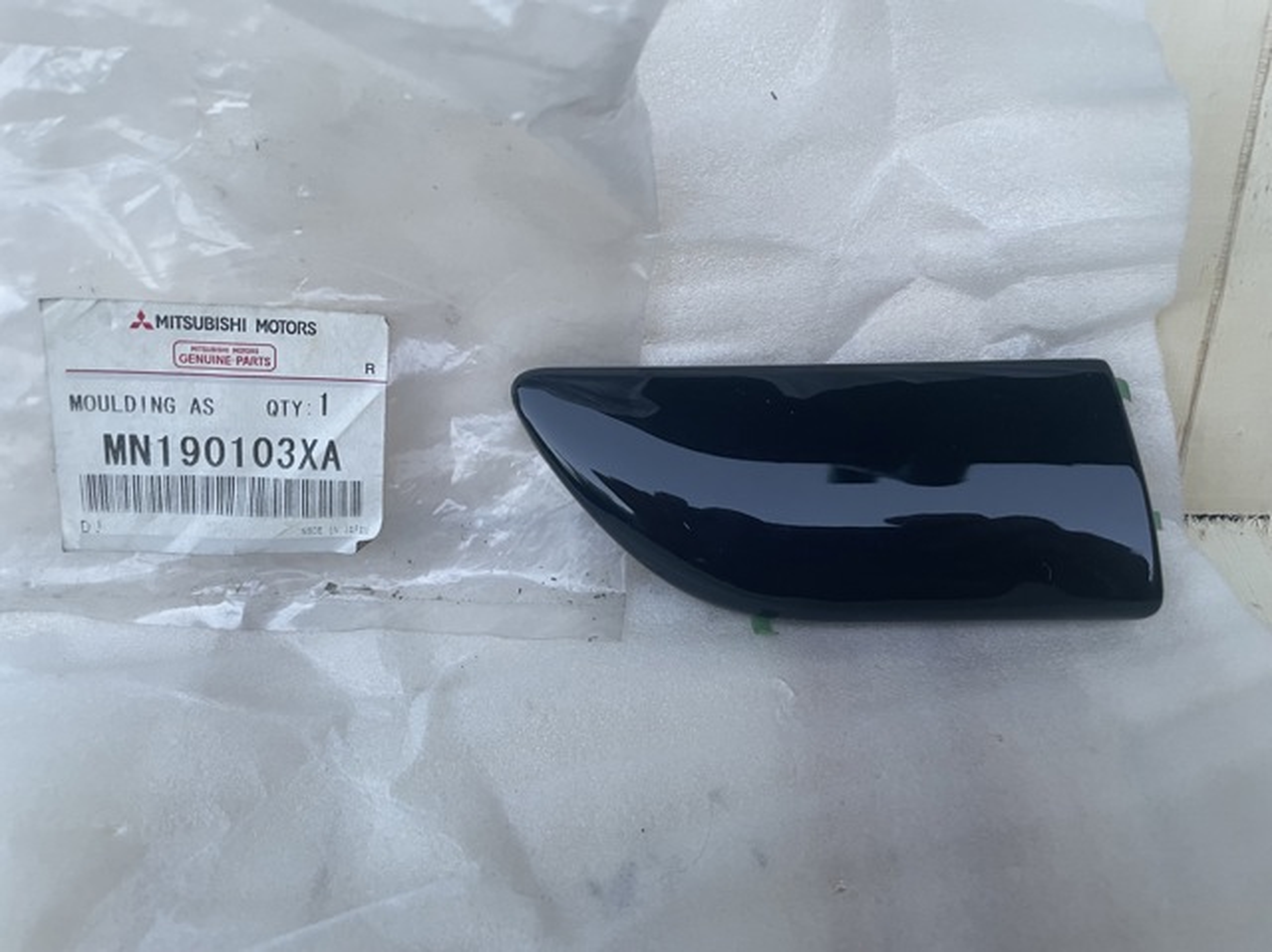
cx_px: 636
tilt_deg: -50.3
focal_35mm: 26
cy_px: 476
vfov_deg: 53.0
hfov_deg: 67.3
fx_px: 955
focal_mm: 4.2
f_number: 1.6
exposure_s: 1/60
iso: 200
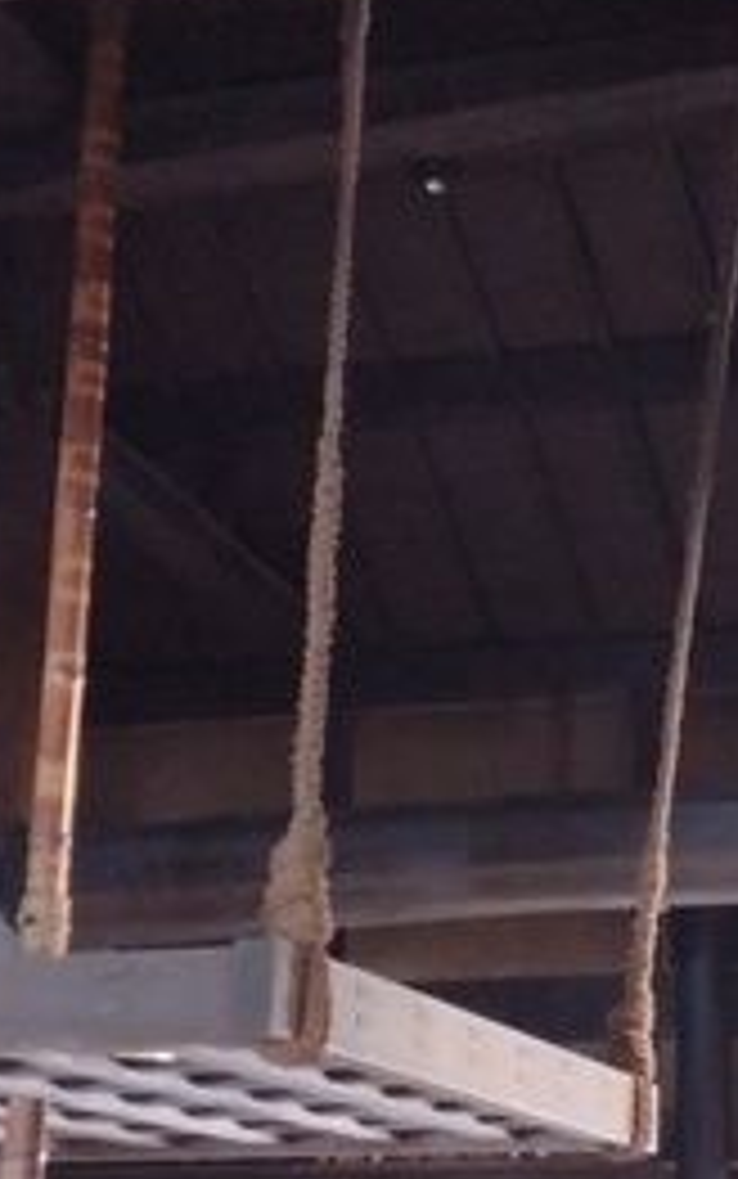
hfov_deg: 14.5
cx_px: 682
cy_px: 587
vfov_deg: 23.3
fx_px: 2861
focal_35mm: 89
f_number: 1.7
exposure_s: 1/24
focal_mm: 4.71
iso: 584
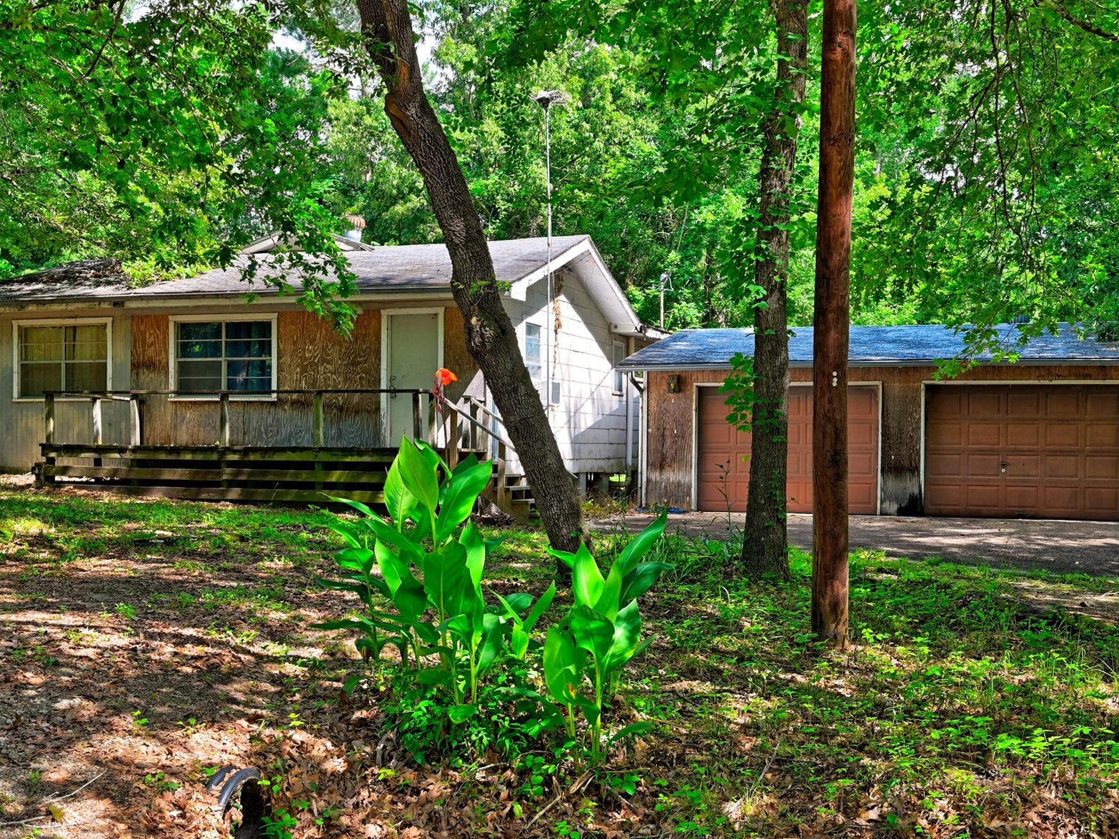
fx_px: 1293
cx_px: 561
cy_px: 455
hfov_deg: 46.8
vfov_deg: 35.9
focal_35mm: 40
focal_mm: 30
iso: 400
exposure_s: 1/125
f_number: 8
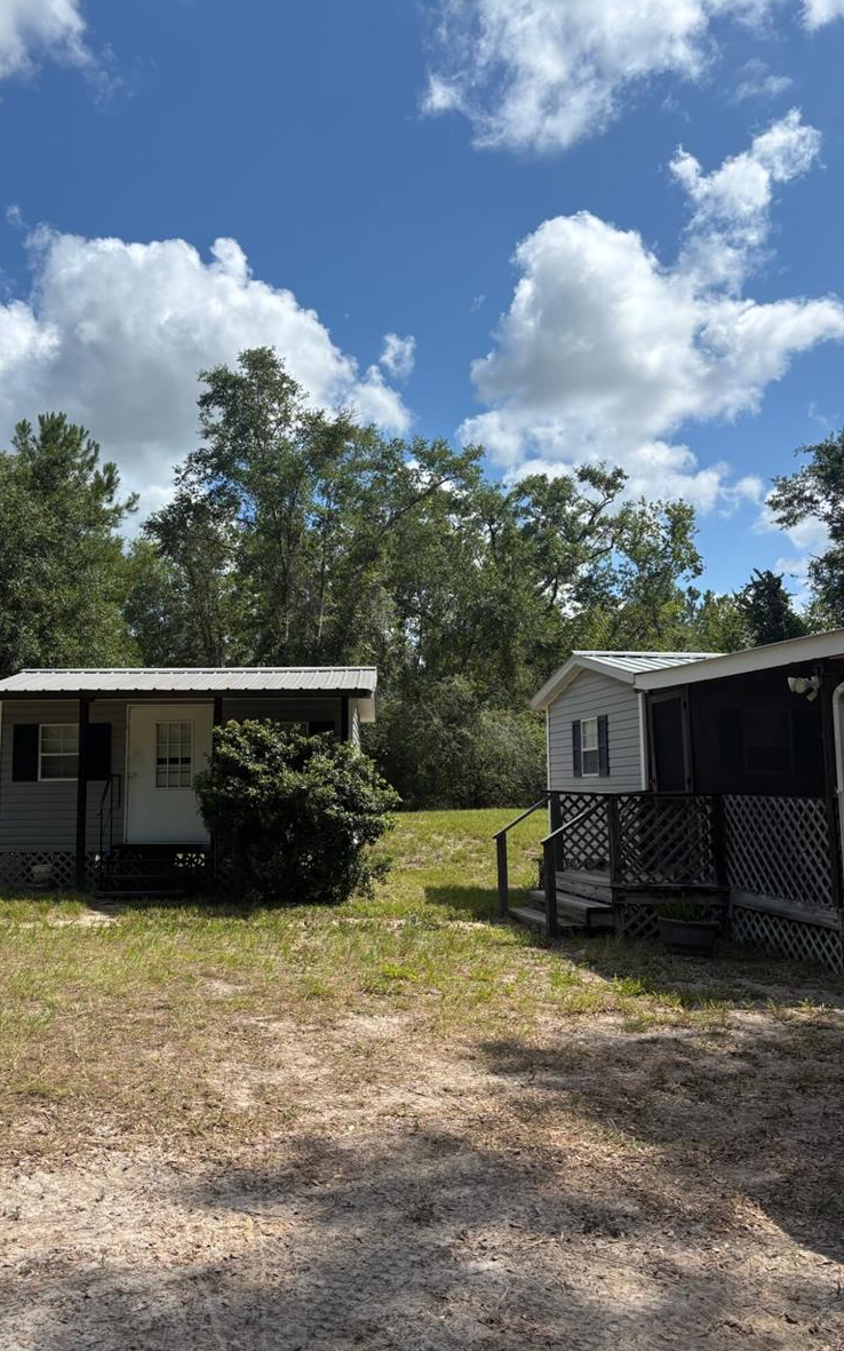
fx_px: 1031
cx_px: 336
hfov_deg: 44.3
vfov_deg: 66.5
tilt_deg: +7.8
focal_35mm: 28
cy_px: 674
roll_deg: +1.0
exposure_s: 1/4082
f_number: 1.6
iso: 50
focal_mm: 5.96
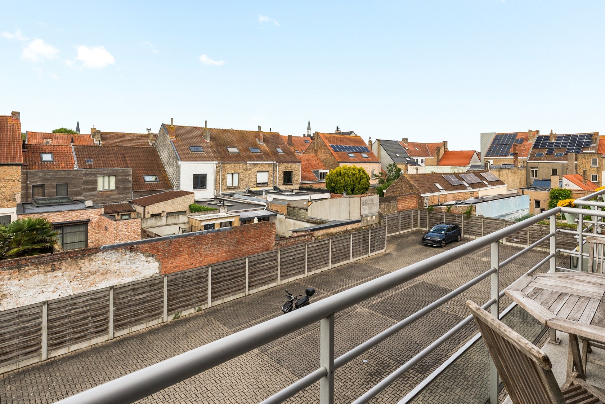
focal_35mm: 20
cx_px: 377
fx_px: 336
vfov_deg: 61.2
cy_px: 156
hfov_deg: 82.4
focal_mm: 14
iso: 250
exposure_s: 1/640
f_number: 9
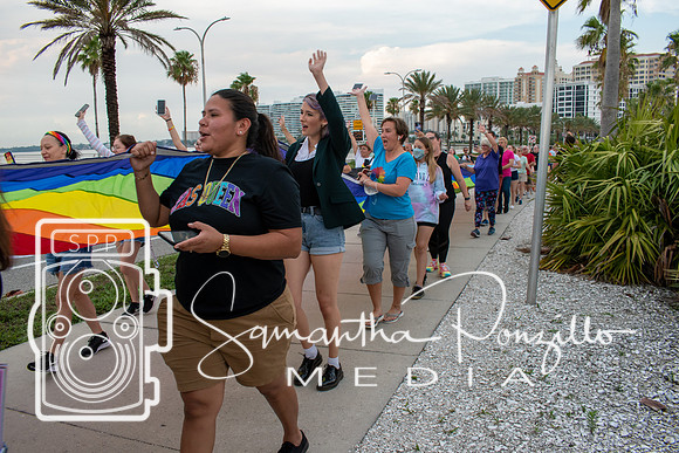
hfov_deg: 67.4
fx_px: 509
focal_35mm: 27
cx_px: 340
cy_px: 226
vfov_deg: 48.0
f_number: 8
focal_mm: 18
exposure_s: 1/250
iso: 400
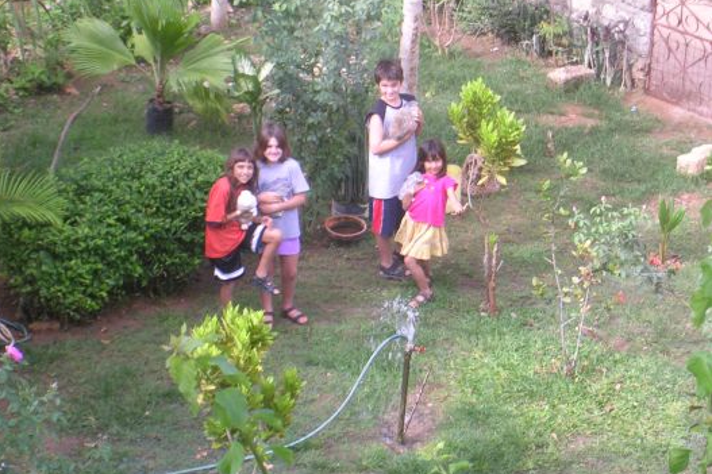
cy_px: 211
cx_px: 353
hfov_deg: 16.9
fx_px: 2392
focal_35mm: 121
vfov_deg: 11.3
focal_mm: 17.4
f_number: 4.9
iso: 50
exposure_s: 1/48.1
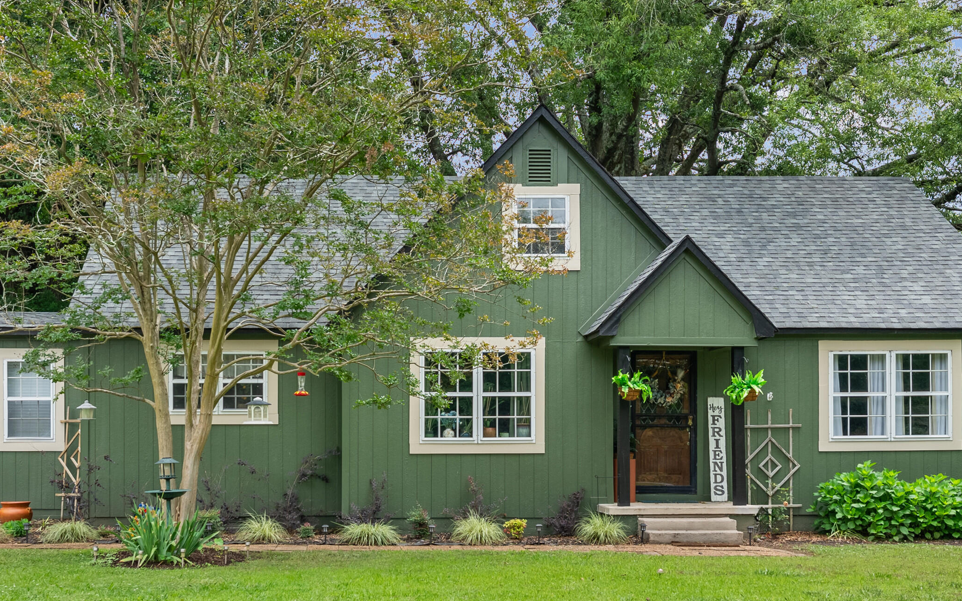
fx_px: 1311
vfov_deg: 25.8
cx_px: 471
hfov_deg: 40.3
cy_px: 327
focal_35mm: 50
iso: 800
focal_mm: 35
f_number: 9
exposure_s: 1/160
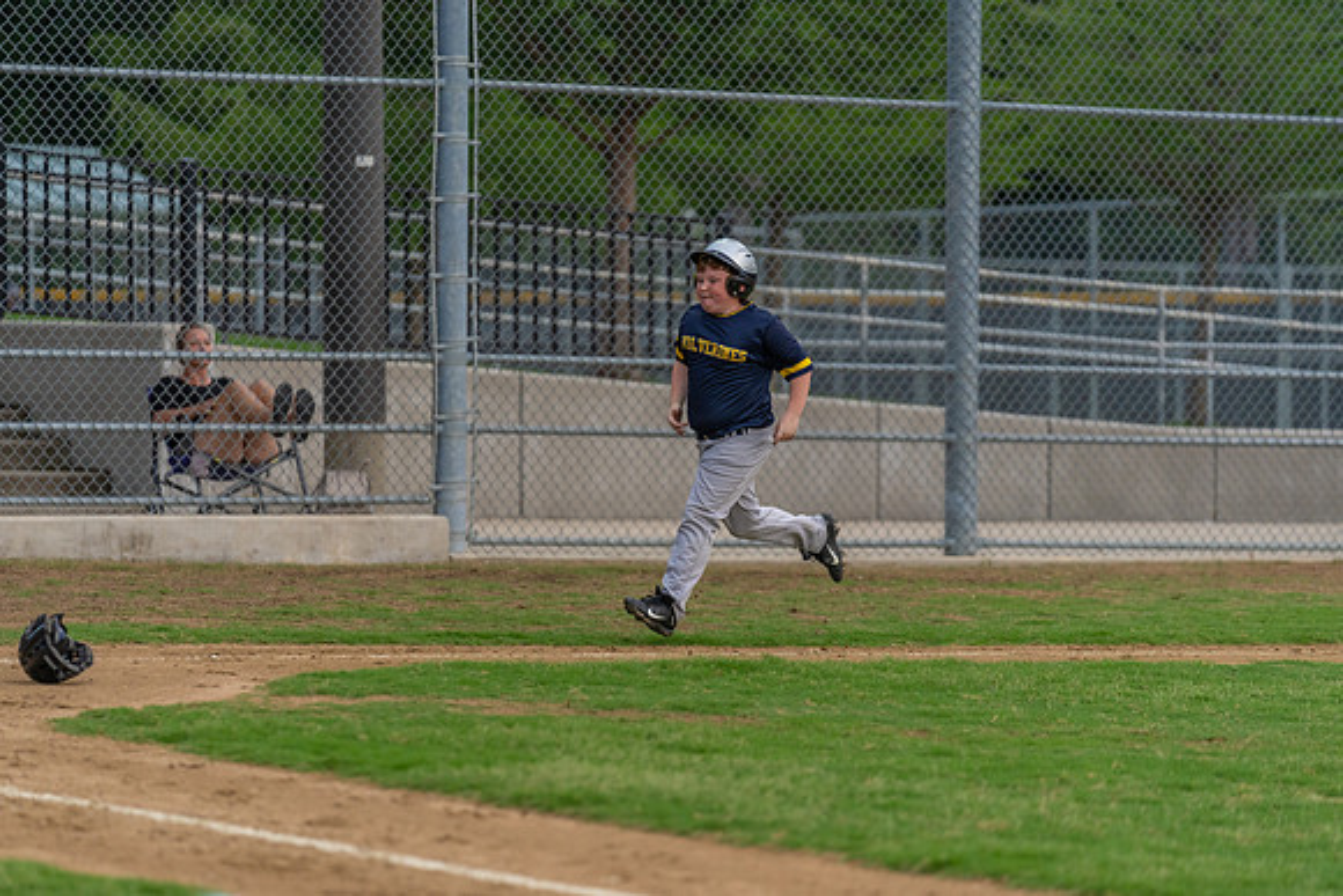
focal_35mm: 200
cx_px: 672
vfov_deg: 6.9
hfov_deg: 10.3
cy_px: 448
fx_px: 7463
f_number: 2.8
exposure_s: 1/1000
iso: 1000
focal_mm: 200
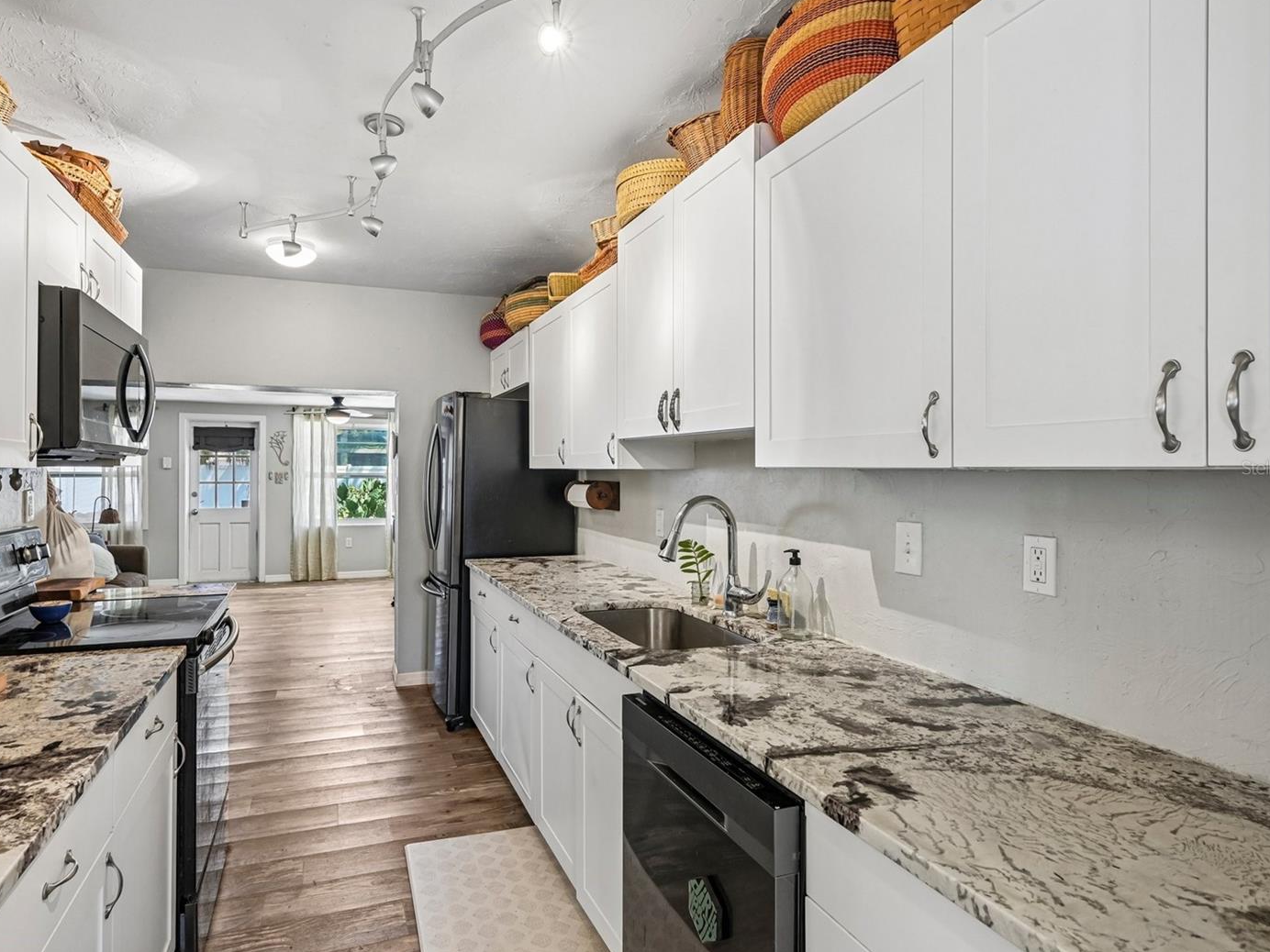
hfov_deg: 81.6
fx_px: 734
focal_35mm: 20
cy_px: 468
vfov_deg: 66.0
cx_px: 589
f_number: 8
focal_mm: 18
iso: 400
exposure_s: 1/10
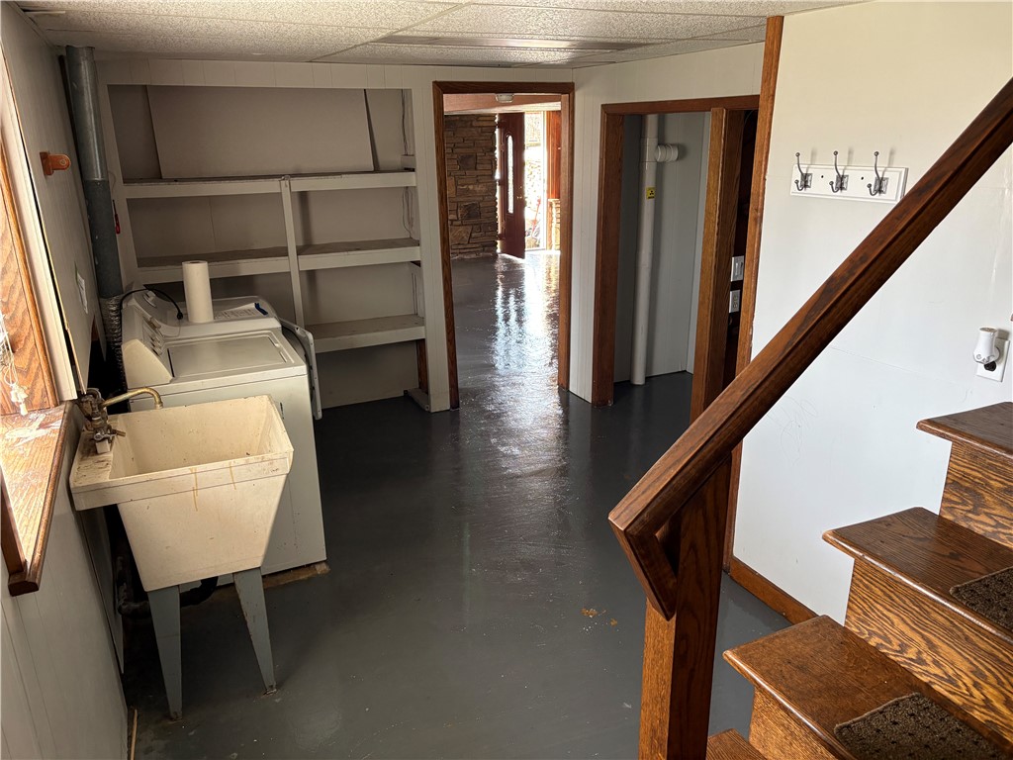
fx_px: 761
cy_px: 380
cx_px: 506
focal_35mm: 26
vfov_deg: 53.1
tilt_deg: -18.9
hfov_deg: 67.3
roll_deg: +1.1
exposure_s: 1/60
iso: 160
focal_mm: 5.96
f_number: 1.6
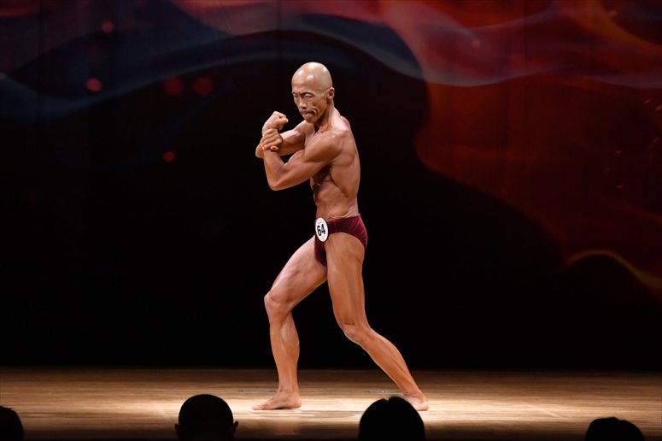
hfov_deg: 8.1
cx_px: 331
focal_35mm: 255
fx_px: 4687
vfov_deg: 5.4
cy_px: 220
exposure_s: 1/400
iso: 4000
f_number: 5.6
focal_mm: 170
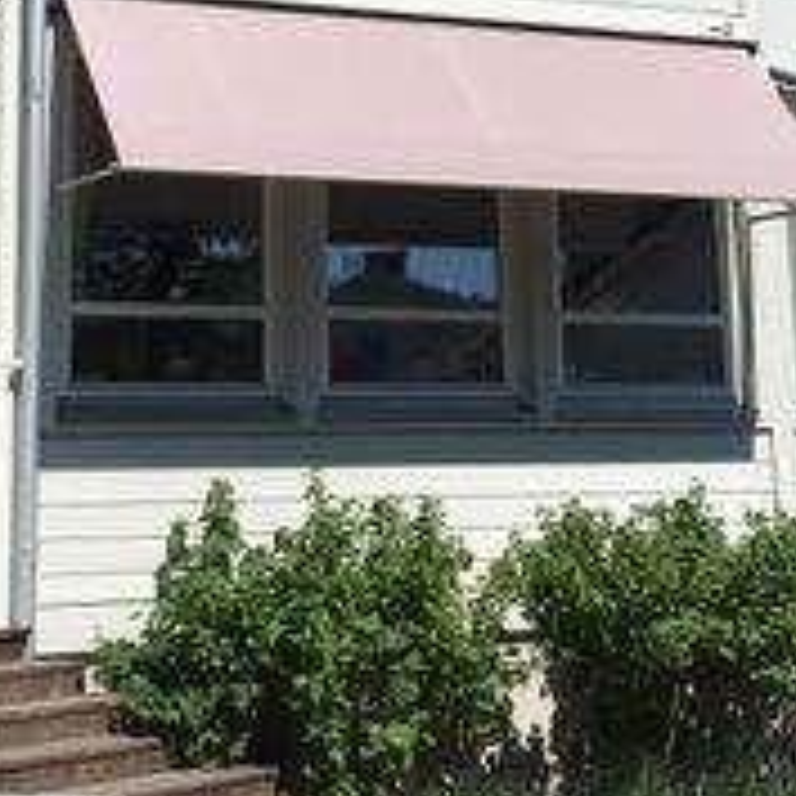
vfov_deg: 19.1
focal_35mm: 87
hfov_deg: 19.9
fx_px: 2263
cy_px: -99
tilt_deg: +14.5
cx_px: 387
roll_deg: +3.0
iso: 25
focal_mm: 4.15
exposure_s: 1/2653
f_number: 2.2
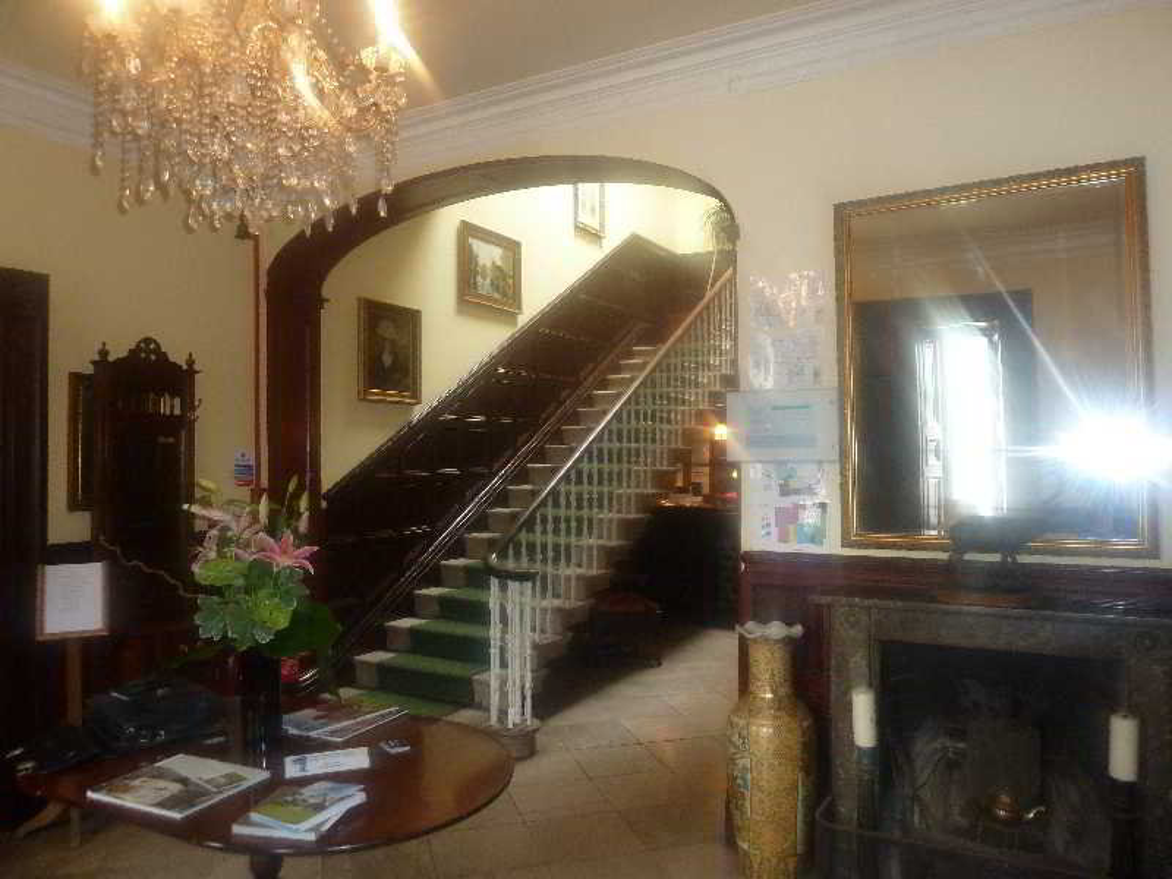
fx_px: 846
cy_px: 440
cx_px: 586
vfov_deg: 54.9
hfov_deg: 69.4
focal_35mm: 25
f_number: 3.3
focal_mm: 4.1
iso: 320
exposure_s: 1/30
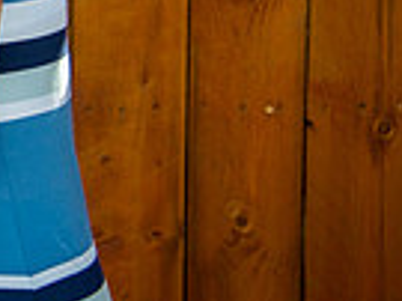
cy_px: -55
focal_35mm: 198
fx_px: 2297
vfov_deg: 7.4
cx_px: -390
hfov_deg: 9.4
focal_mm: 48
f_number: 4
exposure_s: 1/320
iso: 125
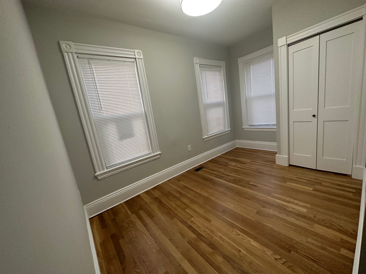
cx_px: 183
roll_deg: +8.8
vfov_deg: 85.7
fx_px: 148
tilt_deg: -10.6
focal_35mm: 14
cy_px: 137
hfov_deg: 102.1
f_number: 2.2
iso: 250
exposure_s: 1/120
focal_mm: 2.22
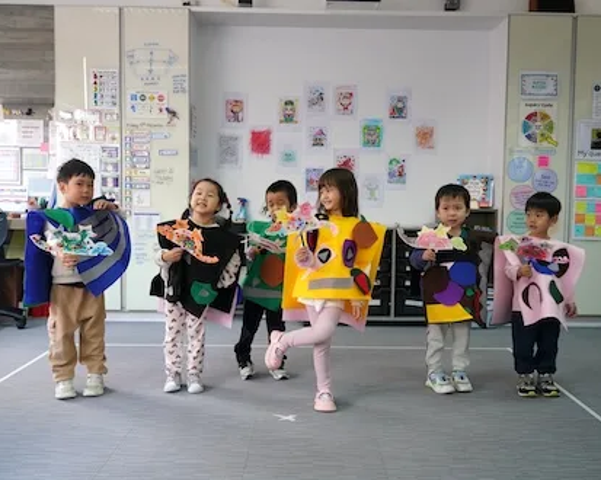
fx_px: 587
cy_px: 241
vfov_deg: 44.5
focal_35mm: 33
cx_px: 316
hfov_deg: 54.2
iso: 3200
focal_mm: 29
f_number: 4
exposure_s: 1/400
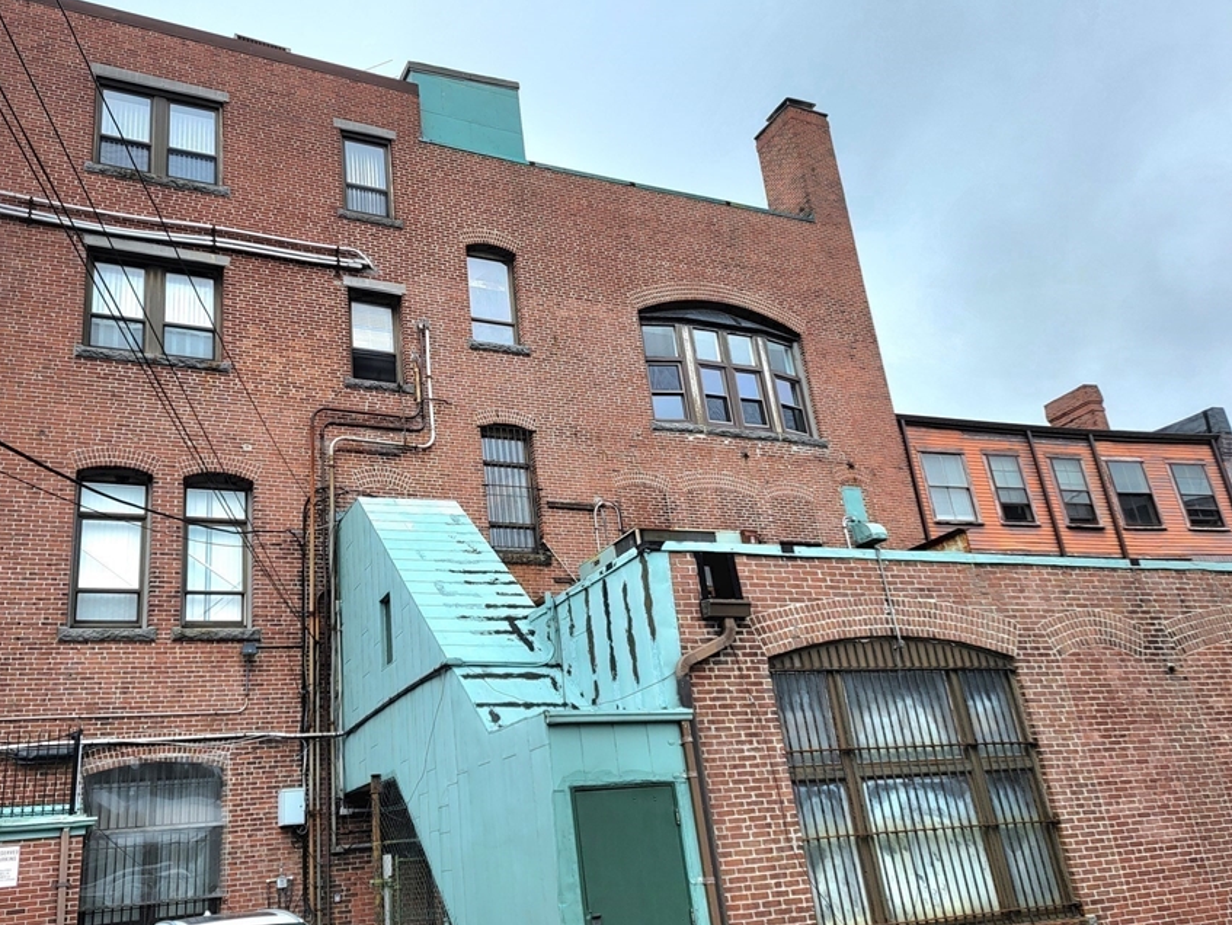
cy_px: 462
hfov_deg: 61.2
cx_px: 499
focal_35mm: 29
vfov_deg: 48.3
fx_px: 1033
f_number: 1.8
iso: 16
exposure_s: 1/769
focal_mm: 6.7
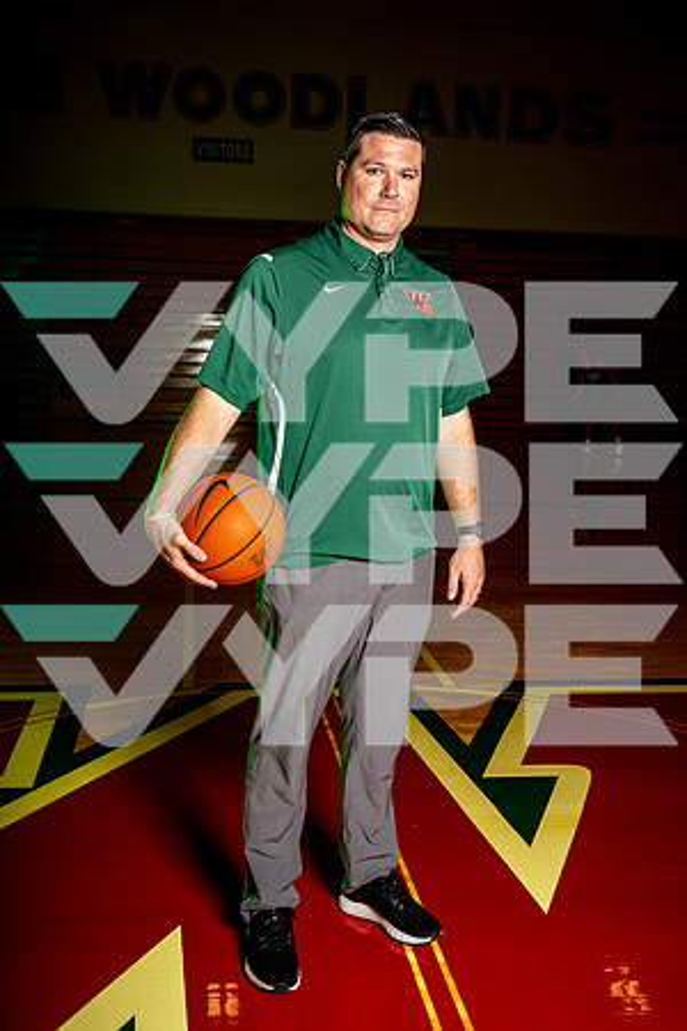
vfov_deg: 48.5
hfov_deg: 33.4
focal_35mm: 40
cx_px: 344
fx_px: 1145
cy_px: 516
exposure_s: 1/250
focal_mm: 40
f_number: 8
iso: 200
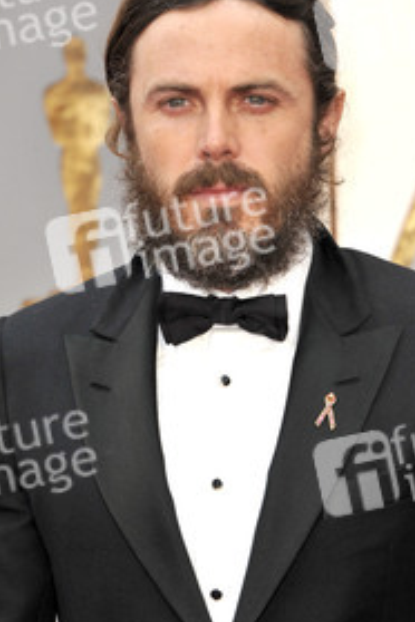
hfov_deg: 3.2
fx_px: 7435
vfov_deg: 4.8
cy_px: 352
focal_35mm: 430
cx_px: 226
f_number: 8
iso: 1000
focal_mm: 300
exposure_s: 1/250
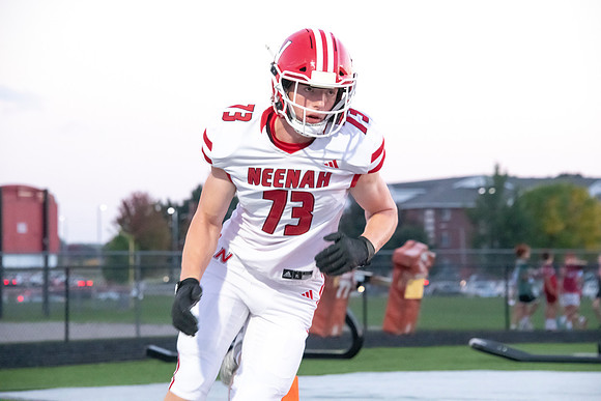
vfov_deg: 8.6
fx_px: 2672
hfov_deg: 12.8
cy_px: 200
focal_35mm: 160
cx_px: 300
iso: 10000
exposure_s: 1/320
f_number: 7.1
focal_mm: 160
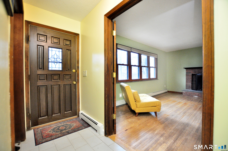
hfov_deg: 100.5
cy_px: 76
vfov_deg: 77.2
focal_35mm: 15
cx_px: 114
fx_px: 95
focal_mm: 10
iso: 1250
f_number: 3.5
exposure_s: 1/40
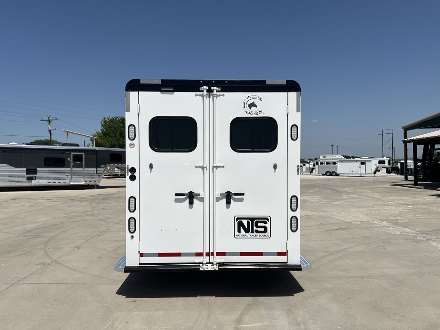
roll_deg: +2.4
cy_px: 165
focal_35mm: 26
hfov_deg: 67.3
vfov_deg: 53.1
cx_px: 220
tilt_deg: -0.6
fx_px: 330
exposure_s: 1/12658
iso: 50
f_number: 1.5
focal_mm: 5.7
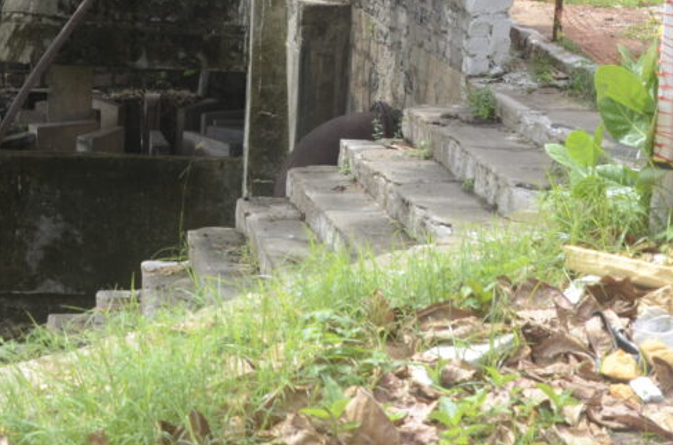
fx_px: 1529
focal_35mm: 82
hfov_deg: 24.2
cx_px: 84
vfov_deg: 16.4
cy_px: 88
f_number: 11
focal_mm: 26
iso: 500
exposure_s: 1/250
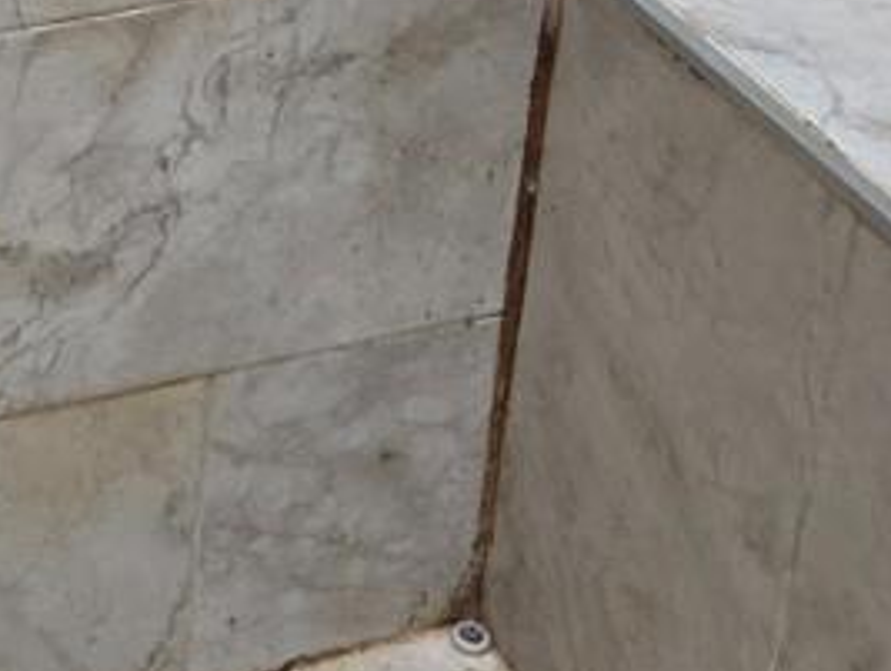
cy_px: -366
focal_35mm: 129
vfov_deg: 11.0
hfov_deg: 13.9
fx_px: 3325
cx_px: -631
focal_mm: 5.4
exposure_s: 1/120
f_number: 1.8
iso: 800
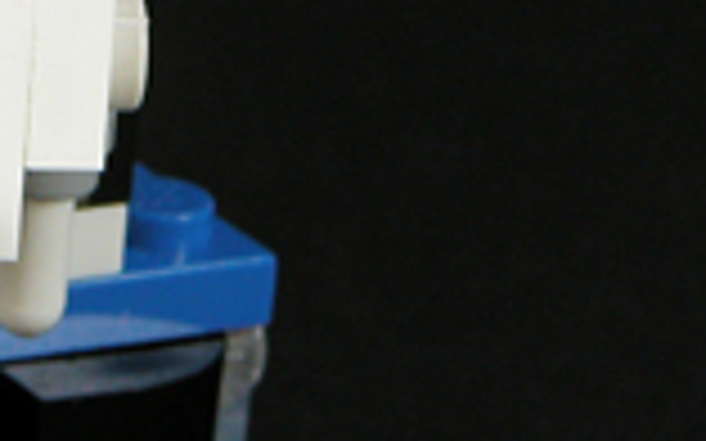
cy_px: 50
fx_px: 14599
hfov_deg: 2.8
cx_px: -567
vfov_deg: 1.7
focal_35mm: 759
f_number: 6.3
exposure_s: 1/8
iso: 100
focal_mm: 44.7
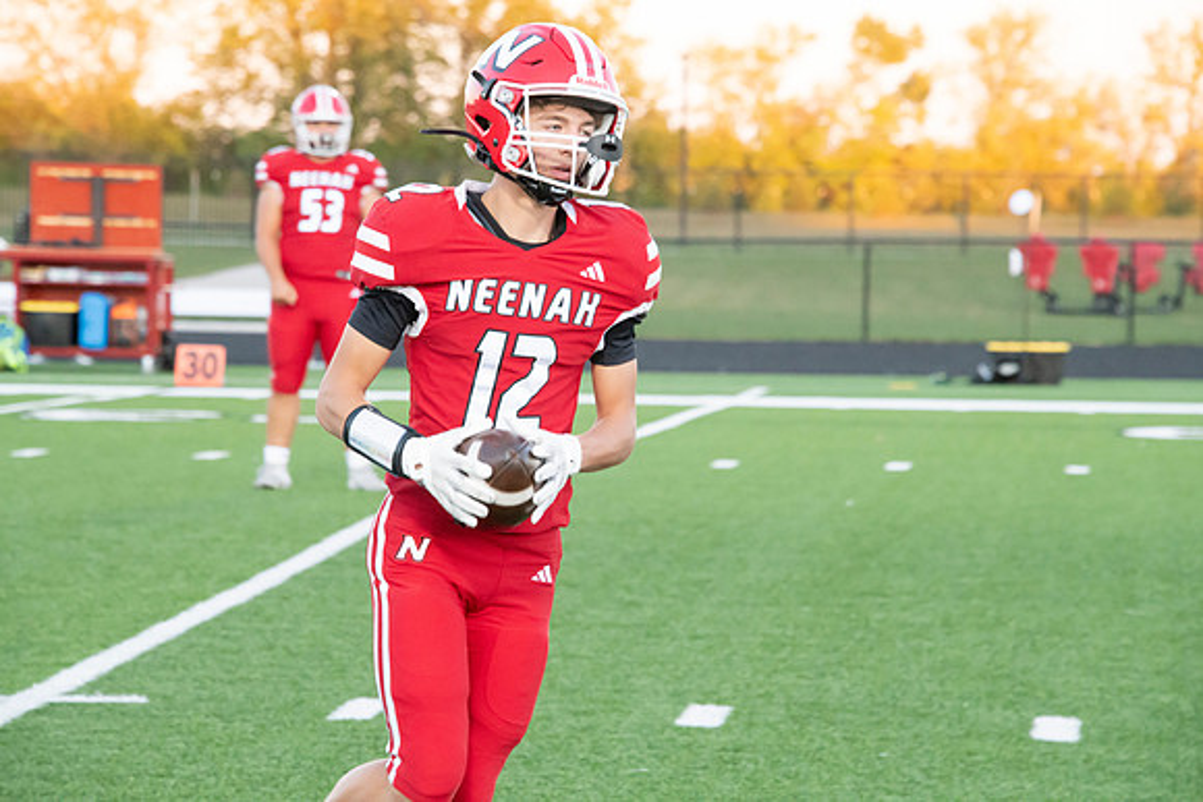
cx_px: 602
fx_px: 7019
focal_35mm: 210
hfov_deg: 9.8
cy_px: 401
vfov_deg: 6.5
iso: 8000
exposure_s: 1/400
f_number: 9
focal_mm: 210
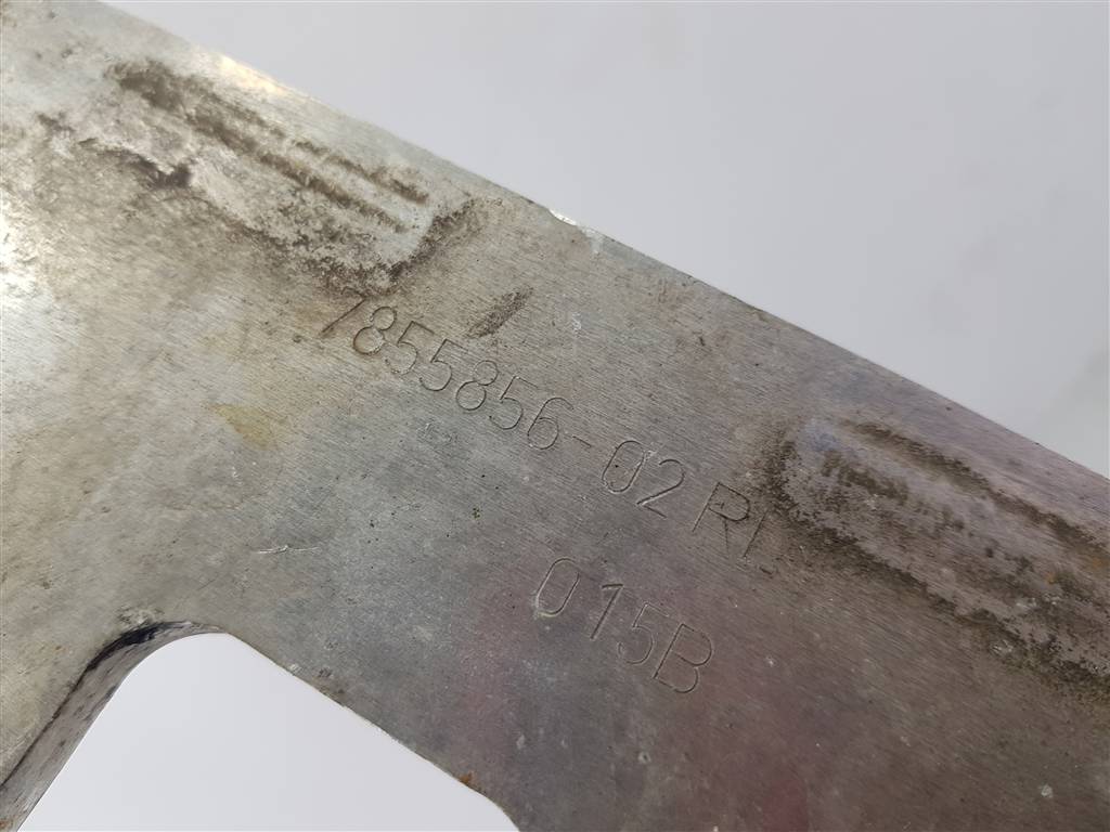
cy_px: 416
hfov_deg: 67.3
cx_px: 555
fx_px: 834
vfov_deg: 53.1
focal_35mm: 26
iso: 40
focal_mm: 4.2
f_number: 1.7
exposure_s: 1/107
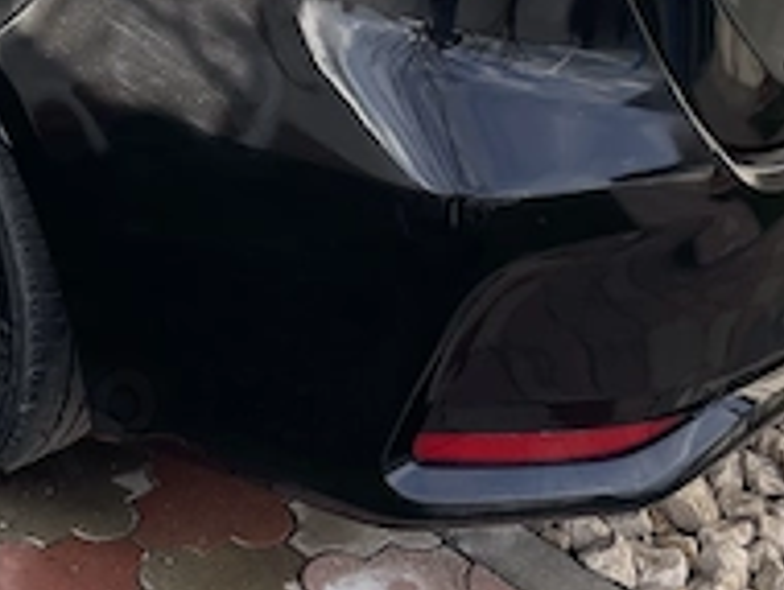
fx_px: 1860
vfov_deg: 17.5
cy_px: -25
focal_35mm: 82
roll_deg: -0.5
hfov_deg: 23.5
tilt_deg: -21.3
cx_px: 182
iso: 32
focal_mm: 4.2
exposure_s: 1/569
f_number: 1.6
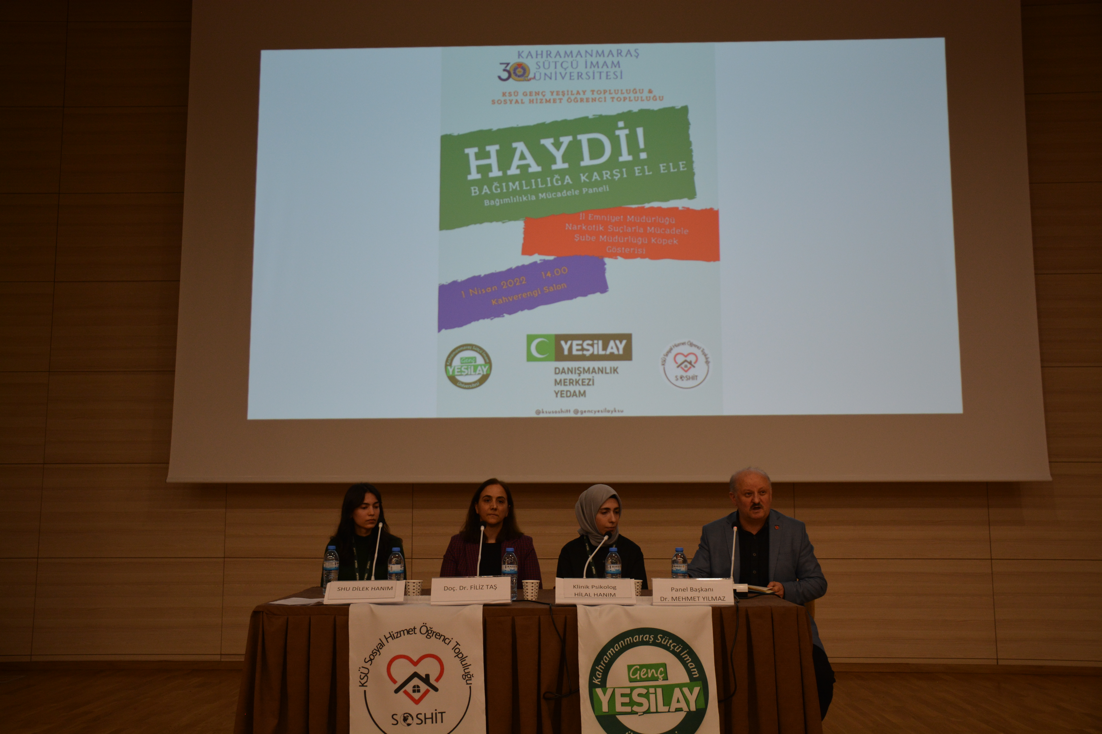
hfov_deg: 55.1
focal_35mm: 34
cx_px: 551
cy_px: 367
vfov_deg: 38.4
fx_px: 1056
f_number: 4
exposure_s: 1/60
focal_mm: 23
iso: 500
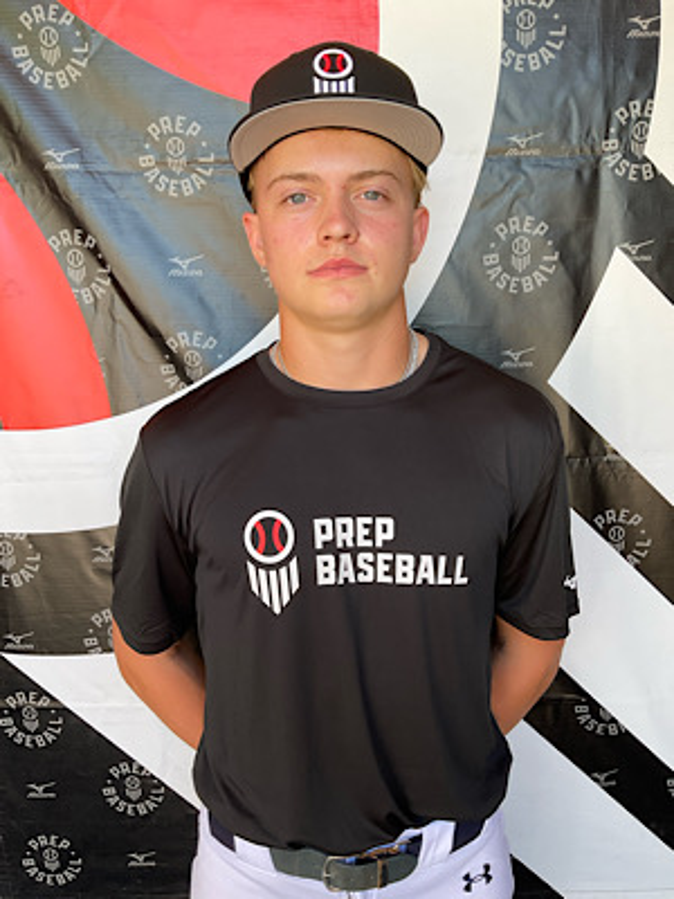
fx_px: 753
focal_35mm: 29
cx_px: 337
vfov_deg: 61.7
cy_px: 450
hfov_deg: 48.2
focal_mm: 3
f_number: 1.8
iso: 32
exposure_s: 1/122
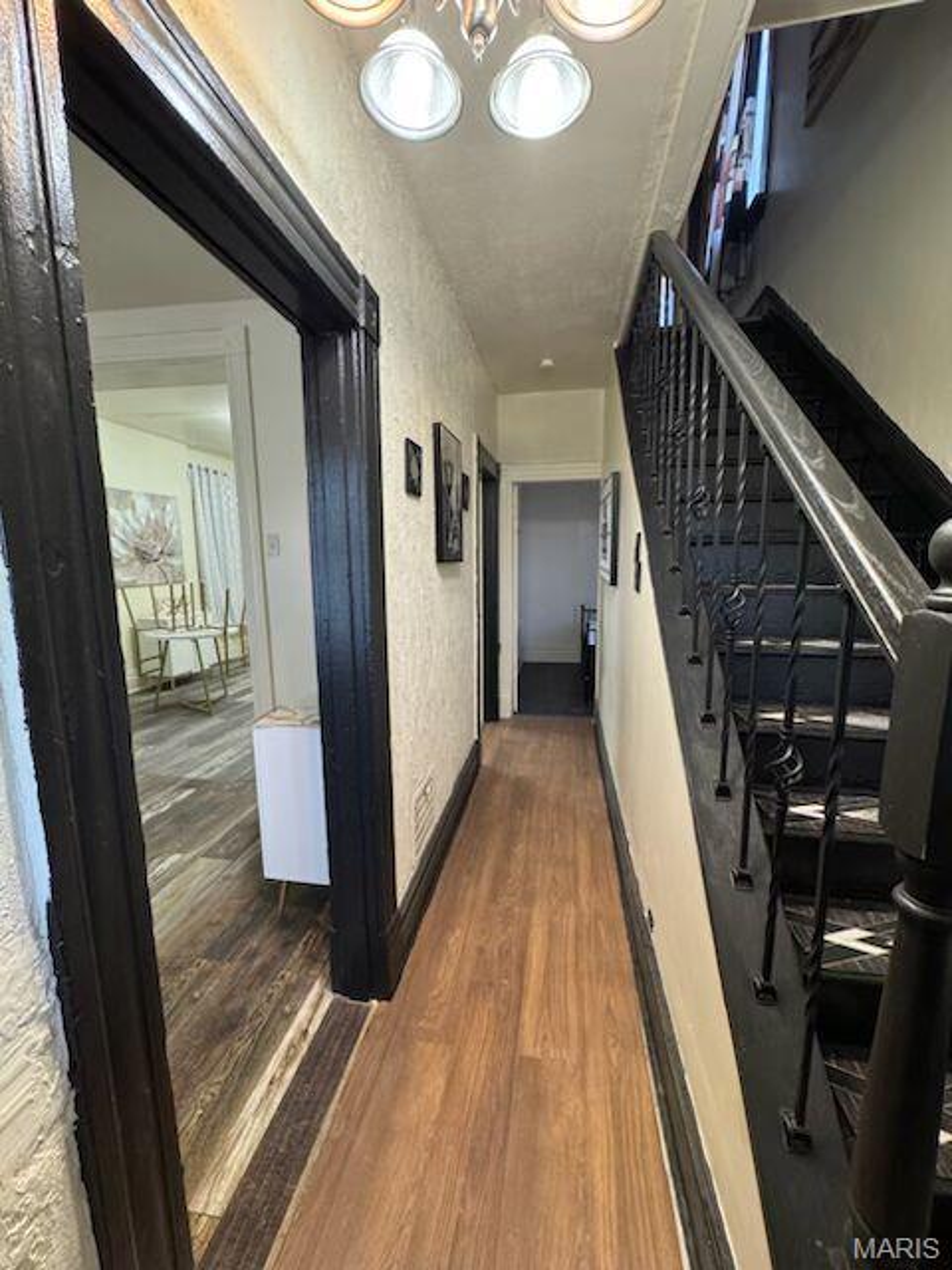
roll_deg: +0.2
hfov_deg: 85.7
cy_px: 635
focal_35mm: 14
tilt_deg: -8.9
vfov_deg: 102.1
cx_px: 476
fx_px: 513
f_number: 2.2
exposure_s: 1/60
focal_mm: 2.22
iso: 400
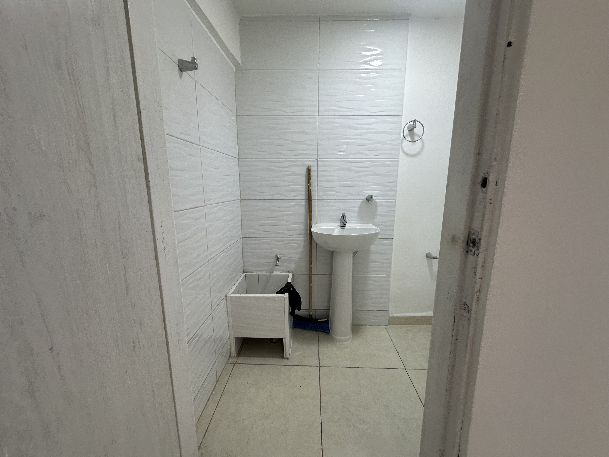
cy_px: 228
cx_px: 304
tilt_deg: -8.3
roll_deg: -0.5
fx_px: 246
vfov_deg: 85.7
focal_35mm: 14
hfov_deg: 102.1
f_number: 2.2
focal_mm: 2.22
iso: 125
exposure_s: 1/120
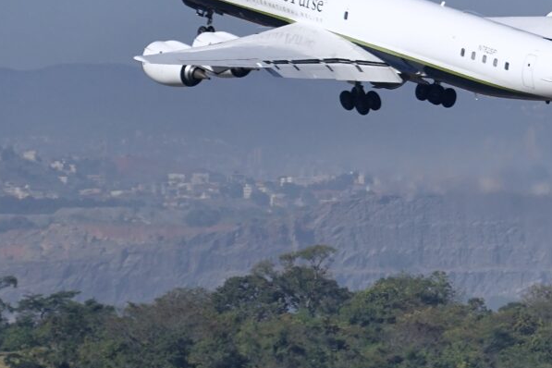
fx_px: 7390
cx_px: 424
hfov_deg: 4.3
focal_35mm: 482
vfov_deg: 2.9
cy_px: 180
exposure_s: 1/1250
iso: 500
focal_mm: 281
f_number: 5.6
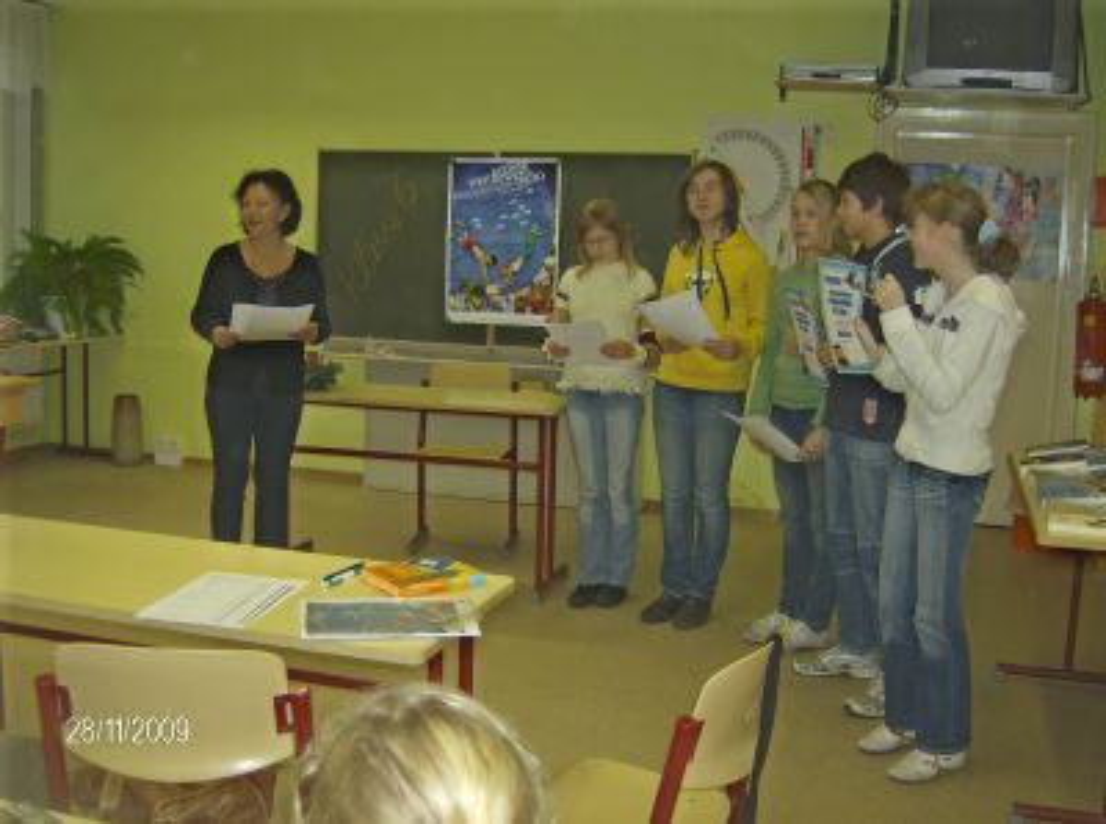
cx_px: 553
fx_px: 1211
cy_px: 412
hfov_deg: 49.1
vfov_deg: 37.6
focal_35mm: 38
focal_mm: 6.4
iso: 200
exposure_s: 1/66.6
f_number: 2.9
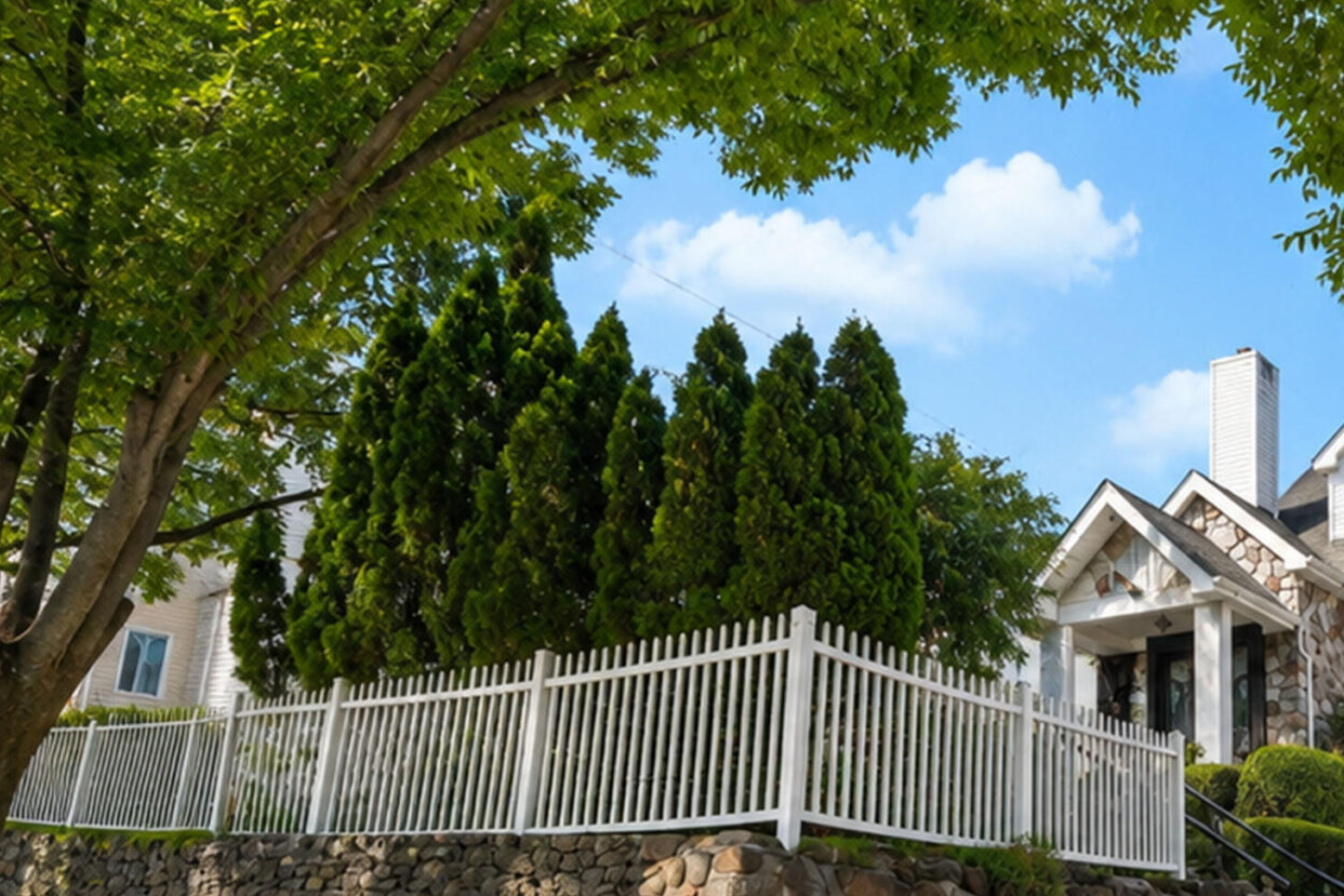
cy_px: 644
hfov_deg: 48.1
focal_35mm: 35
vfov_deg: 37.2
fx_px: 1307
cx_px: 1236
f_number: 7.1
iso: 64
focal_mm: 17
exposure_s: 1/100
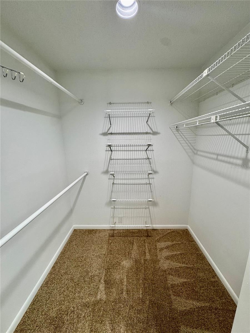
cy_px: 166
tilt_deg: -12.9
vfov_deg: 102.1
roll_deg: +1.7
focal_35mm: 14
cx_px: 125
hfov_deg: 85.7
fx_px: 135
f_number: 2.2
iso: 200
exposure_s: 1/60
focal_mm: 2.22
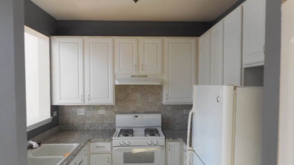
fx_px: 218
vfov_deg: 41.4
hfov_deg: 67.9
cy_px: 94
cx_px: 149
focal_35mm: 28
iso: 125
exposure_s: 1/30
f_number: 3.7
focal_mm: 4.5
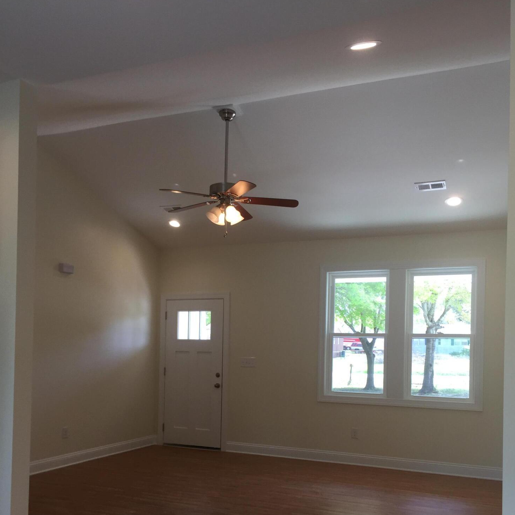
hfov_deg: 47.2
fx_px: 589
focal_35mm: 35
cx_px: 257
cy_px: 342
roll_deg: -1.7
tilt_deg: -0.5
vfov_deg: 46.5
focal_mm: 4.15
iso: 50
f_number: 2.2
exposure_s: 1/120
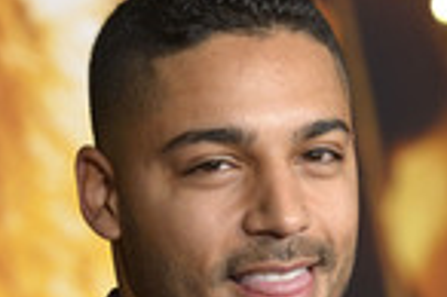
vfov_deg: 2.7
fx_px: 6301
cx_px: 263
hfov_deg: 4.1
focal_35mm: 508
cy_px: 370
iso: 2000
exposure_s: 1/320
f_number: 5
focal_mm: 165
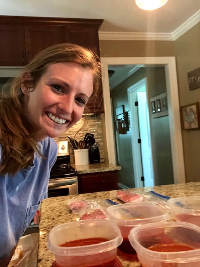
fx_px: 246
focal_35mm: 32
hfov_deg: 44.2
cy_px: 134
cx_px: 100
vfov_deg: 56.8
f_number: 2.2
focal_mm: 2.87
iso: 500
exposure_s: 1/30
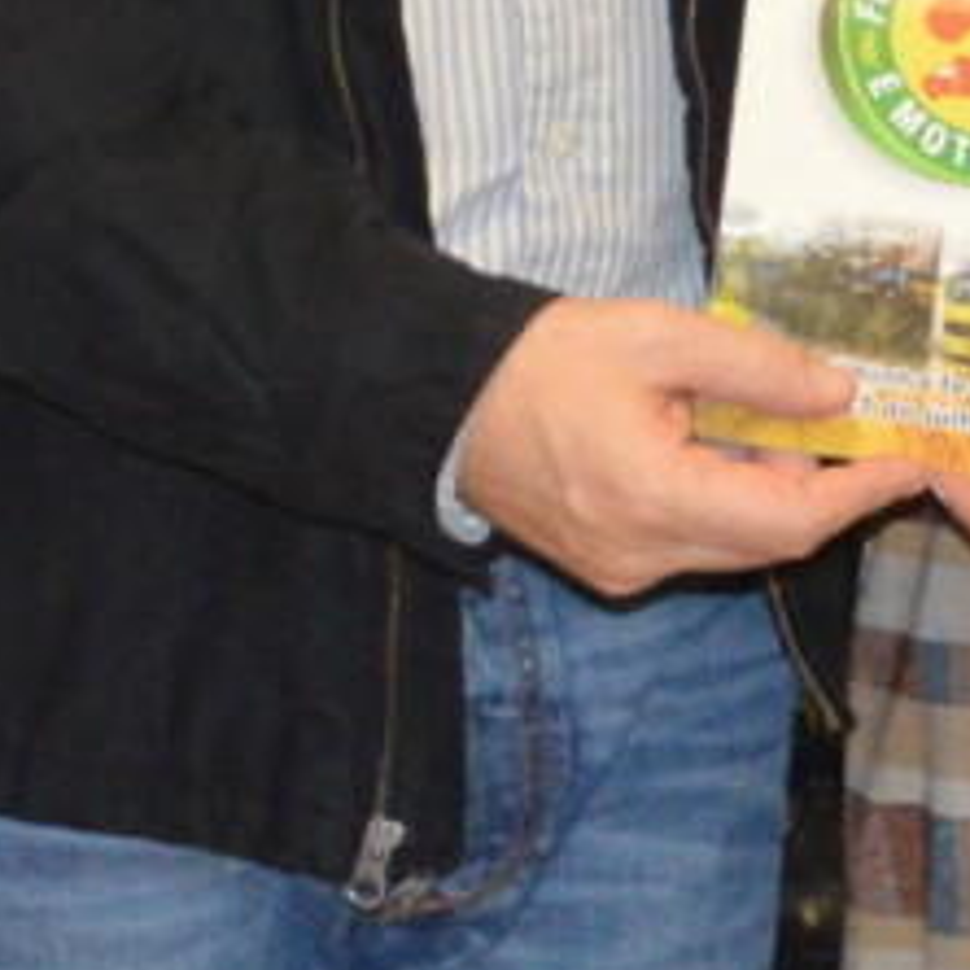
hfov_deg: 6.1
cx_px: 769
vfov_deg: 6.1
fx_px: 9093
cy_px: -188
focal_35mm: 287
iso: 1800
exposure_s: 1/60
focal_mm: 25
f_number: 4
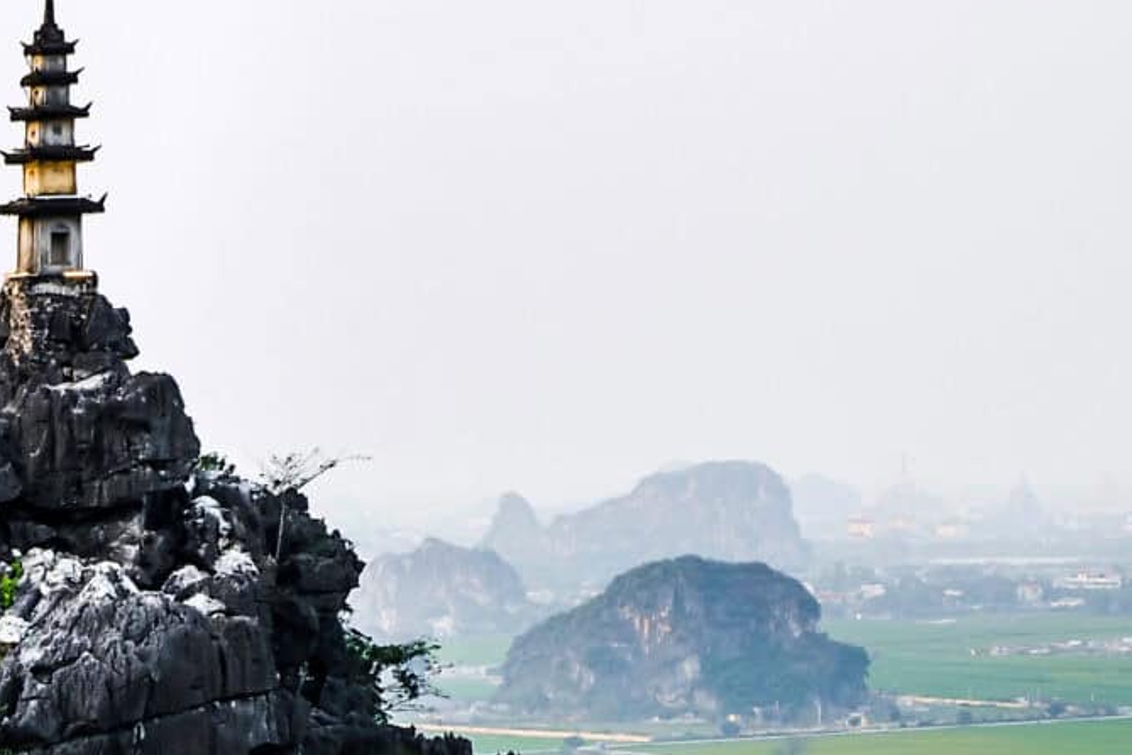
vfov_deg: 8.9
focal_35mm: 152
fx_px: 4779
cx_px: -384
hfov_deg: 13.0
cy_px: 958
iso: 250
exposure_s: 1/125
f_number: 5.6
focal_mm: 35
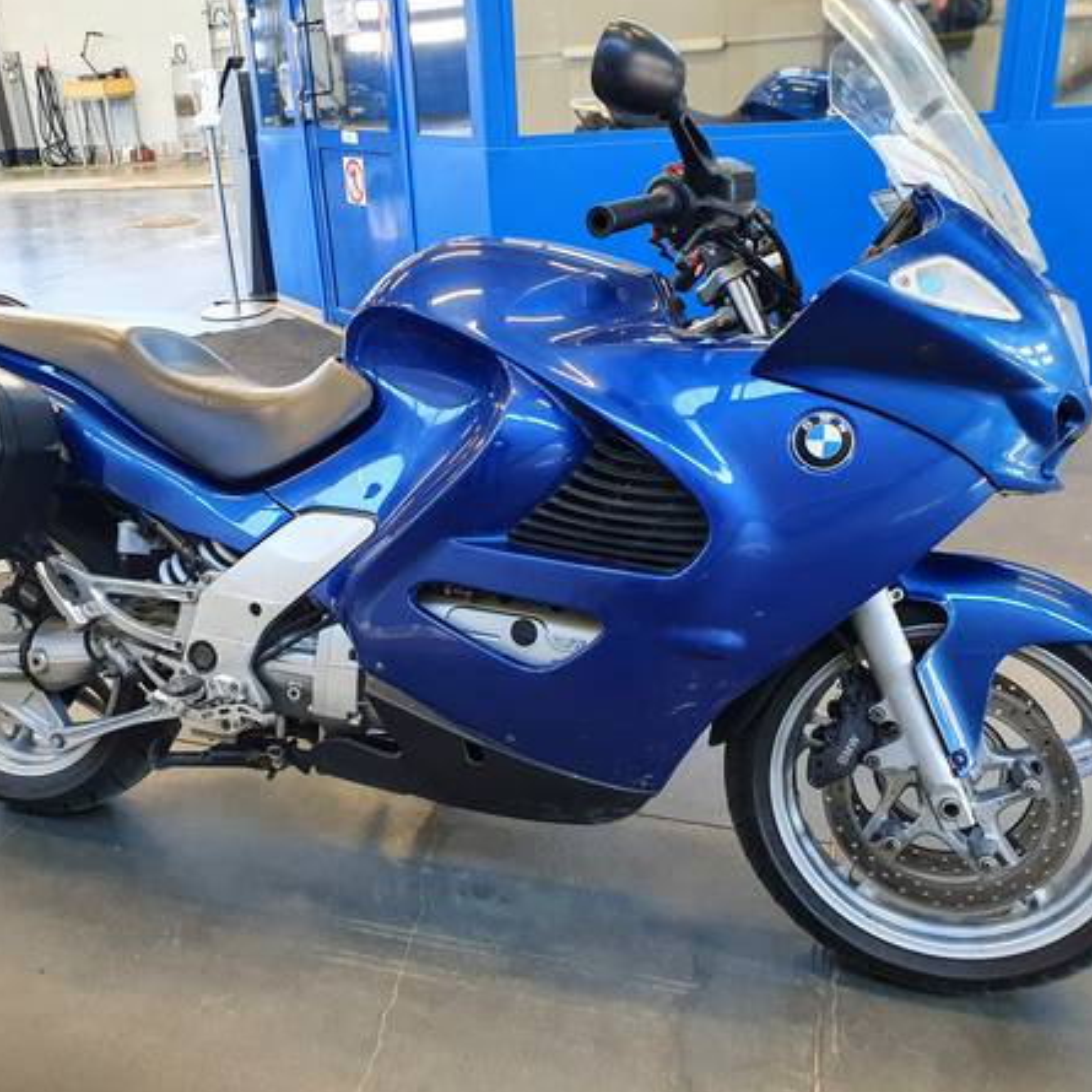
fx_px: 1106
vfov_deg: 52.5
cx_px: 447
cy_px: 545
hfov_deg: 52.2
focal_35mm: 31
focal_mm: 4.32
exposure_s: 1/50
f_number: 2.4
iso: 320
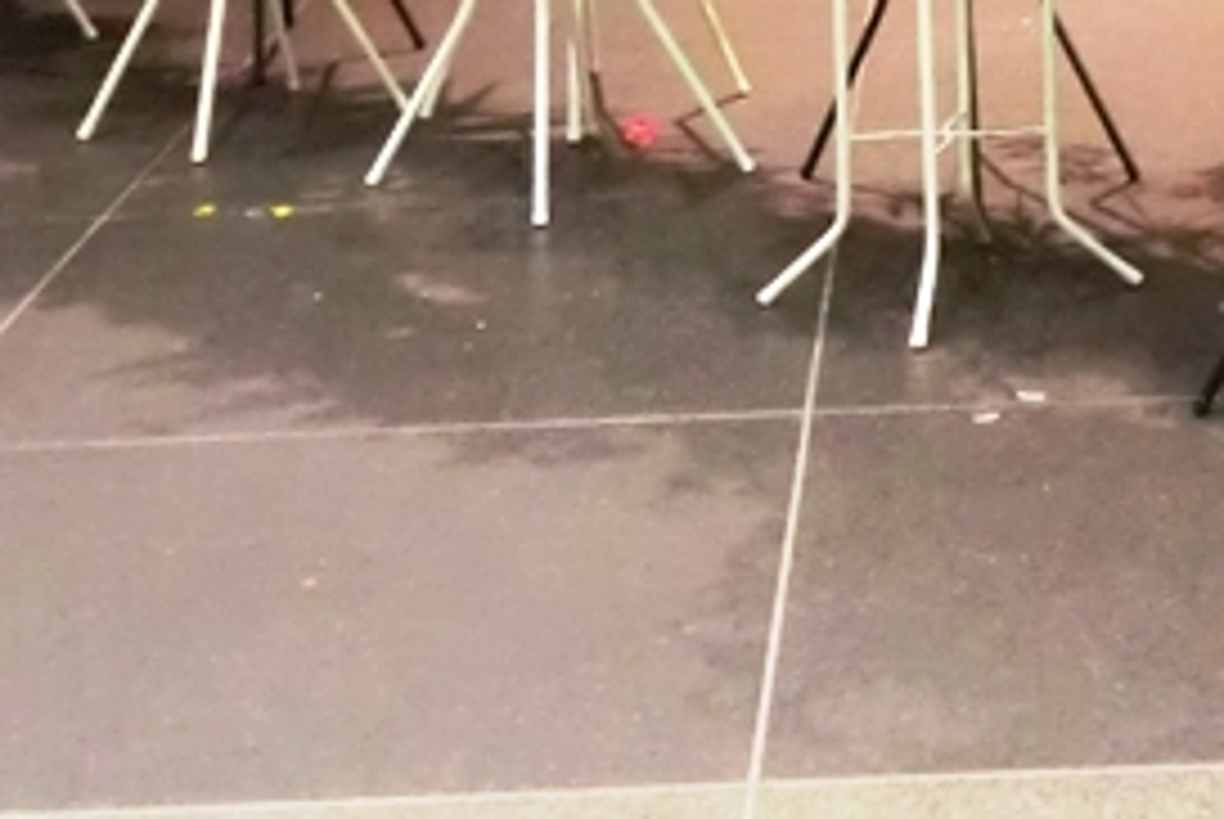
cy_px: -522
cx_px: 1116
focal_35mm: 110
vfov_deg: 11.8
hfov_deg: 18.3
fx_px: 3744
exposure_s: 1/25
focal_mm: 6.58
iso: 800
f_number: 3
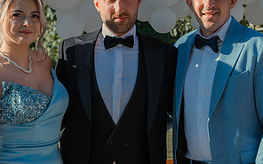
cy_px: 94
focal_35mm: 117
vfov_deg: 11.2
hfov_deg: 17.8
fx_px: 839
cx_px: 135
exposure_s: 1/250
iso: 100
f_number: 4
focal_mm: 48
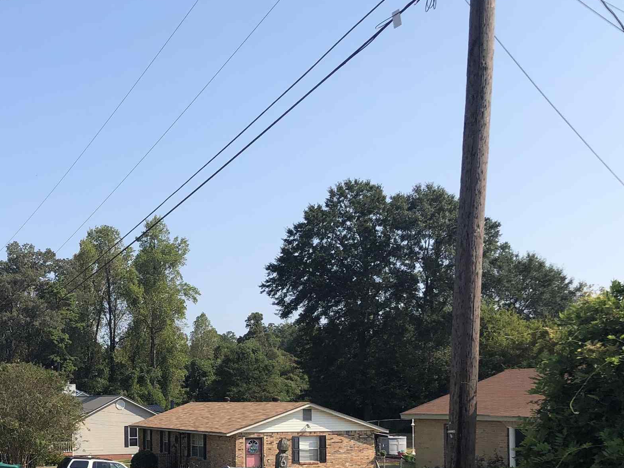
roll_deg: +1.4
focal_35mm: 55
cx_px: 76
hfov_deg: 33.3
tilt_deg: -1.0
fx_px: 991
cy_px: 409
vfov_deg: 25.8
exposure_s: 1/1715
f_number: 1.8
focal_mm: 4
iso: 20
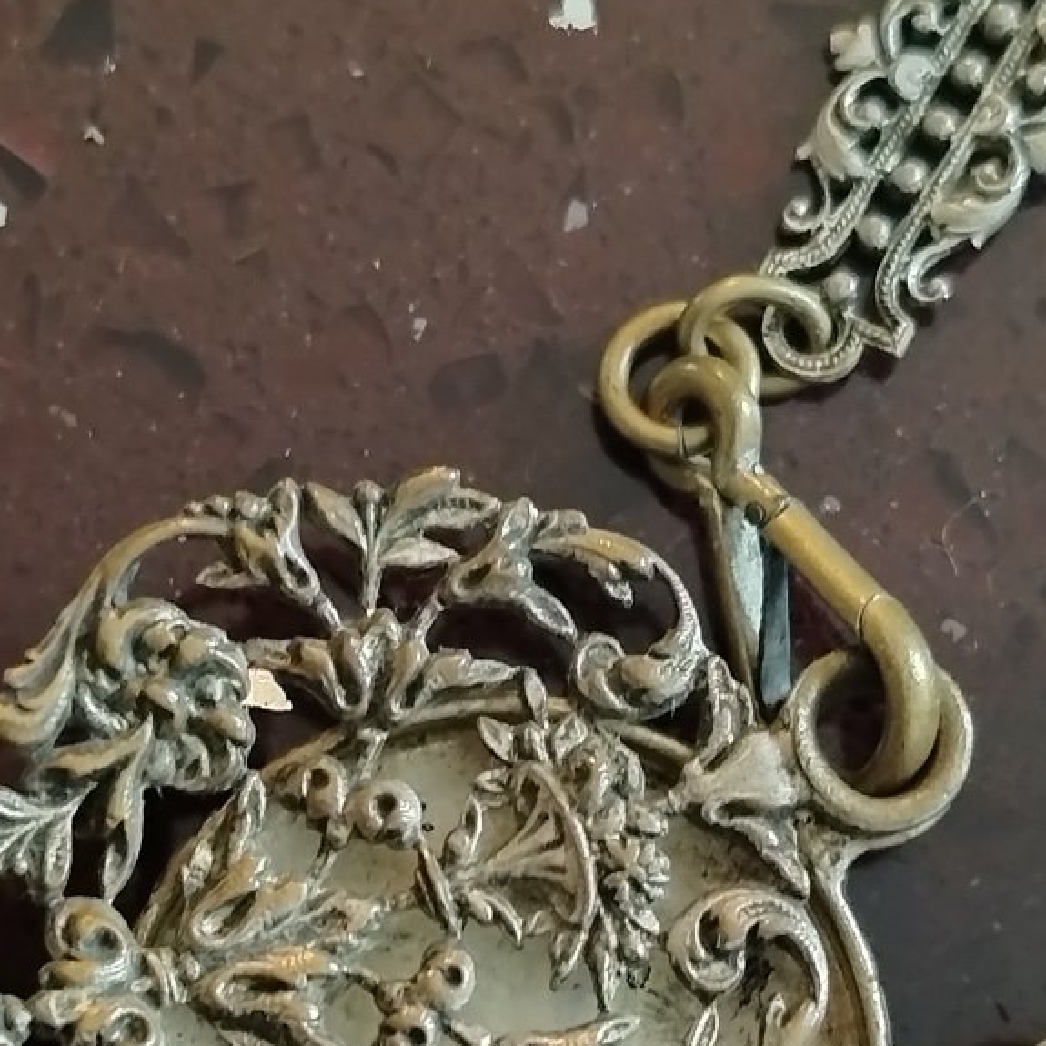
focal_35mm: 83
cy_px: 840
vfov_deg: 20.6
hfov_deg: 20.9
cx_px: 485
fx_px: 2838
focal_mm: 5.25
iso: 5569
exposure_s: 1/30
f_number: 1.75
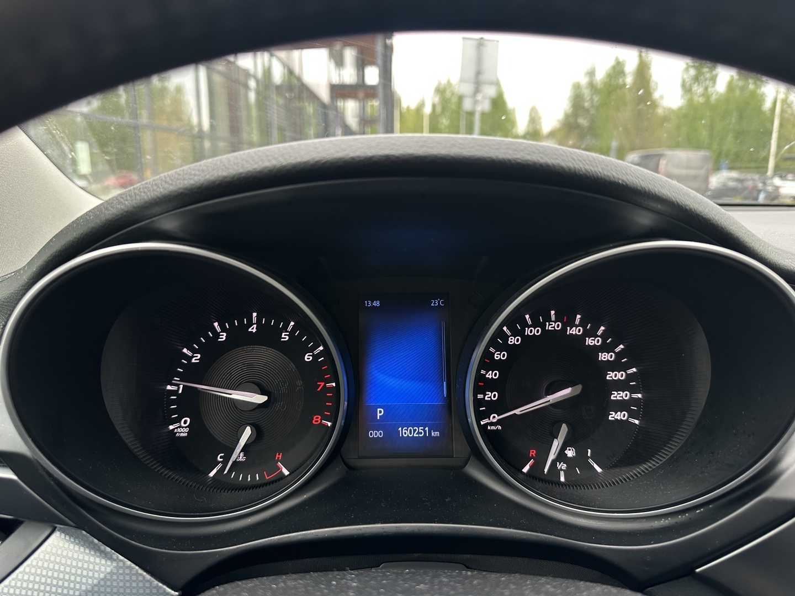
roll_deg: +0.5
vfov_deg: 56.8
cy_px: 298
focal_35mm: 24
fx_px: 551
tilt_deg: -12.8
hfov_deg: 71.6
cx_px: 398
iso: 125
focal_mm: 6.86
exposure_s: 1/63
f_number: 1.78
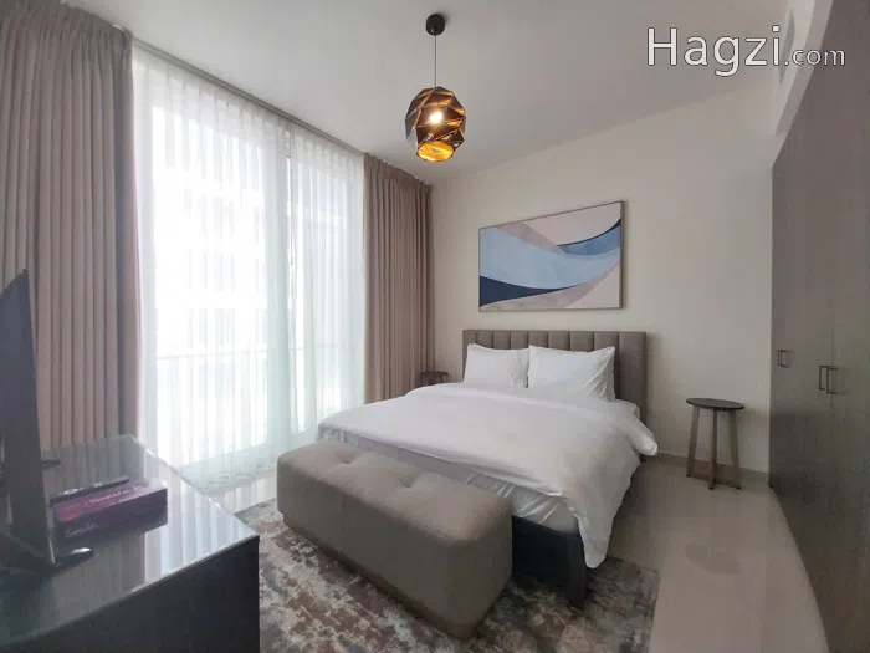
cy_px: 326
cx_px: 435
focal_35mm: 13
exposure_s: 1/50
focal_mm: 1.3
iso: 80
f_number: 2.2
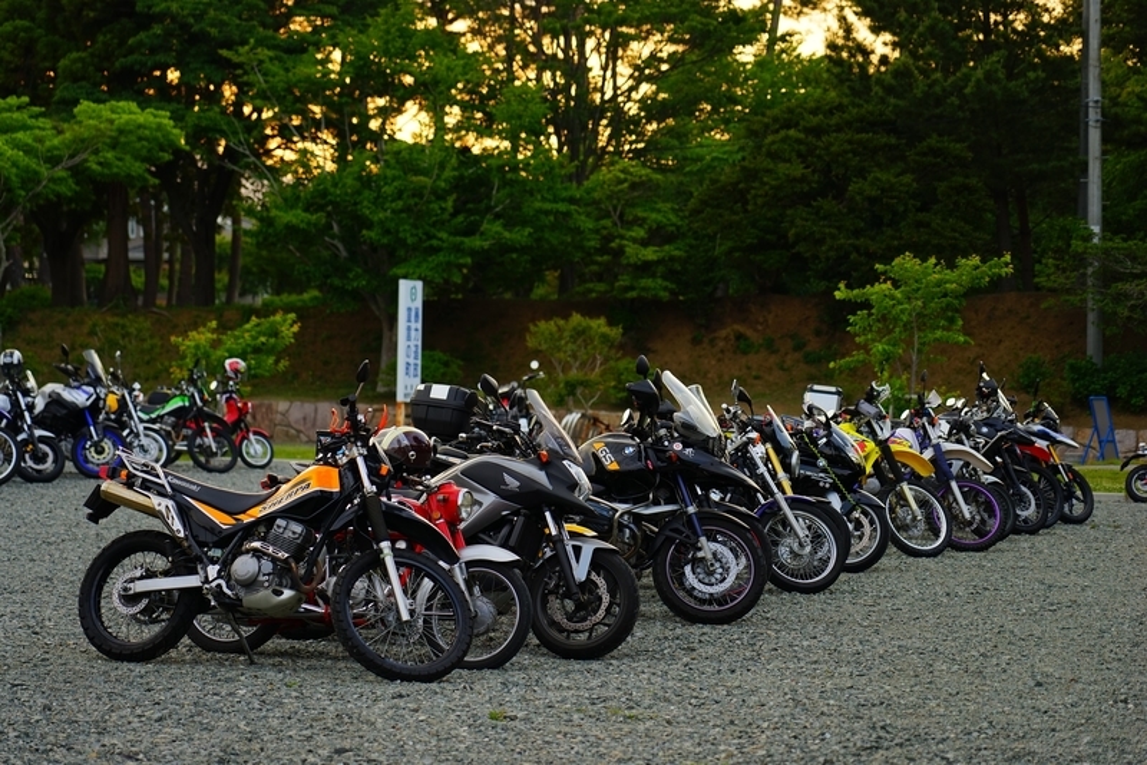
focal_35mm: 105
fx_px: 3346
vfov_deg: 13.1
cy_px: 382
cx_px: 574
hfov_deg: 19.4
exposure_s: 1/125
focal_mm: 105
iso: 125
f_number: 4
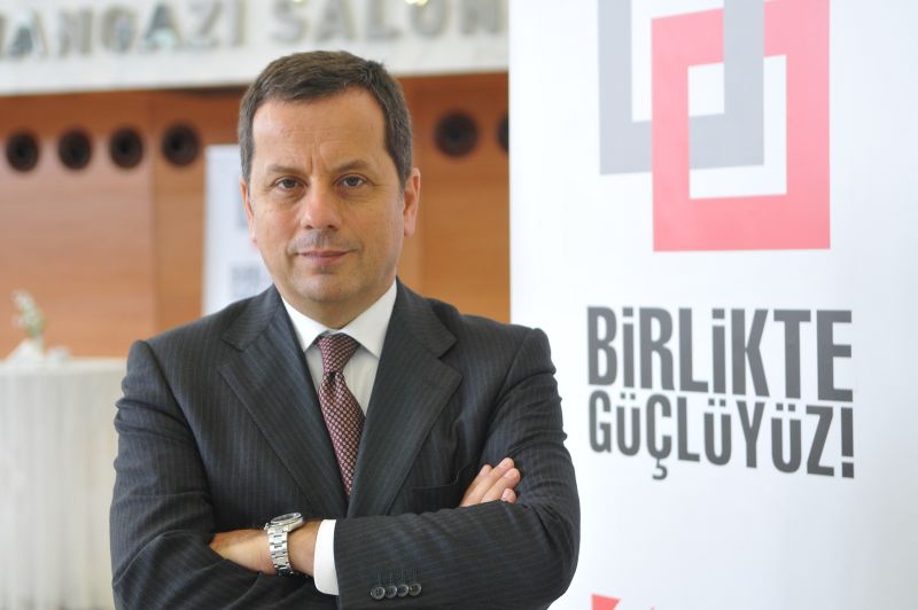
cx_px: 459
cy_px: 305
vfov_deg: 16.5
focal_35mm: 82
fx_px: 2102
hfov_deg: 24.6
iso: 640
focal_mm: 55
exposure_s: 1/40
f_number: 3.2
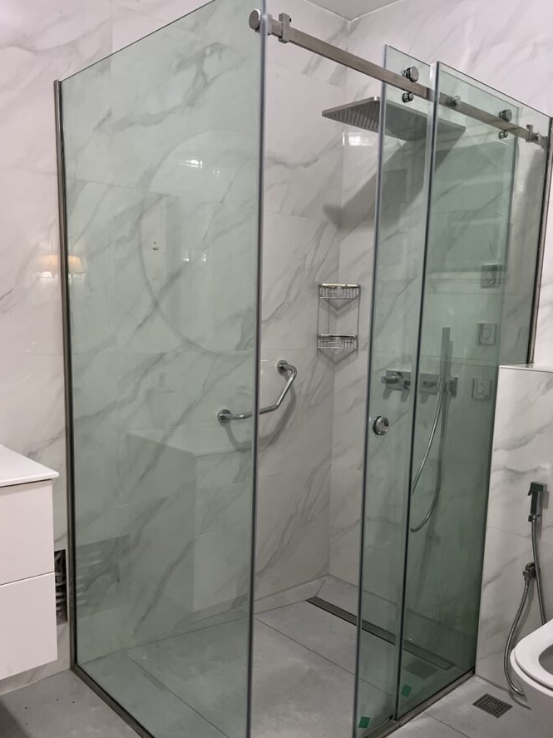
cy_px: 413
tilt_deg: -9.2
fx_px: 639
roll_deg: -1.0
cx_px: 301
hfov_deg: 46.7
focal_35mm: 30
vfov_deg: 59.8
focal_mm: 5.7
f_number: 1.5
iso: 400
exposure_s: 1/50
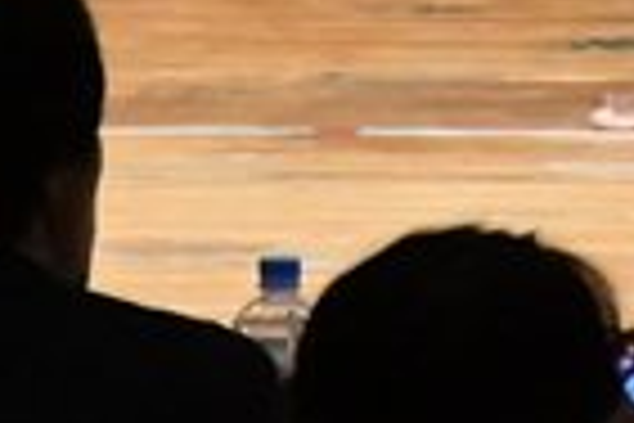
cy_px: -693
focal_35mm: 1572
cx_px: 587
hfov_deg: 1.3
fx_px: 27683
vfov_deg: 0.9
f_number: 5.6
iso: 10000
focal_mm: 190
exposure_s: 1/400
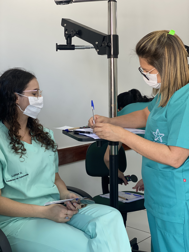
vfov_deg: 36.8
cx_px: 94
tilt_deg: -6.3
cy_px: 126
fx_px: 379
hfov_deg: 28.0
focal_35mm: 52
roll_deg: +0.3
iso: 125
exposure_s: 1/120
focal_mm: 6
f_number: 2
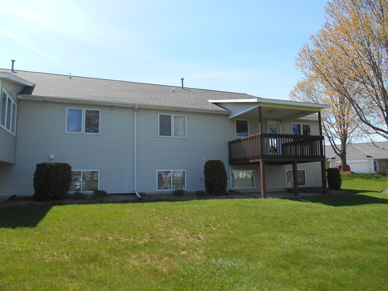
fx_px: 291
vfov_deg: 53.1
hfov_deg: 67.3
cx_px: 194
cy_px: 146
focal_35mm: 26
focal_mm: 4.7
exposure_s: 1/400
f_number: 3.4
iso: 80
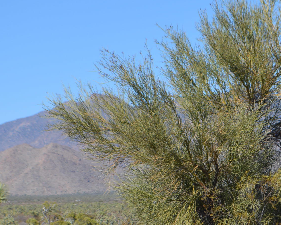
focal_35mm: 207
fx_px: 1723
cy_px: 126
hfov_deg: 9.3
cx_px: 182
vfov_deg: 7.5
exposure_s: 1/1600
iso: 400
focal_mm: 55
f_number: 7.1
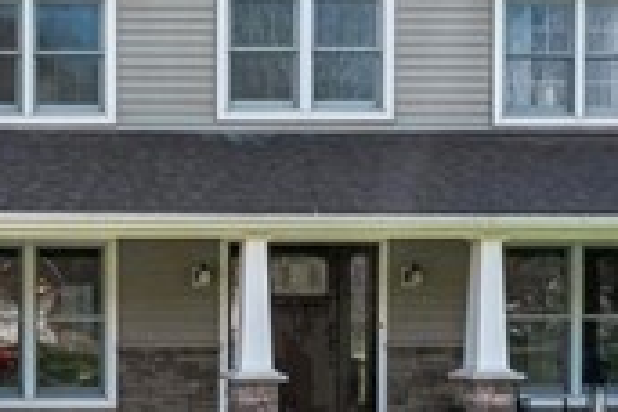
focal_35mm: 76
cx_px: -110
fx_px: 1305
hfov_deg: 24.3
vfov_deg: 17.7
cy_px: 367
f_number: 9
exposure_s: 1/320
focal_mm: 12
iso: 125
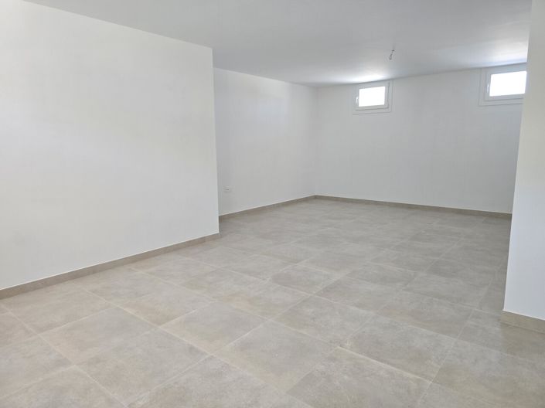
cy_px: 204
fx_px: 362
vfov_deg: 58.8
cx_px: 272
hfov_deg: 74.0
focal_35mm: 23
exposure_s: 1/120
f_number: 1.7
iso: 200
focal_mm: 6.3
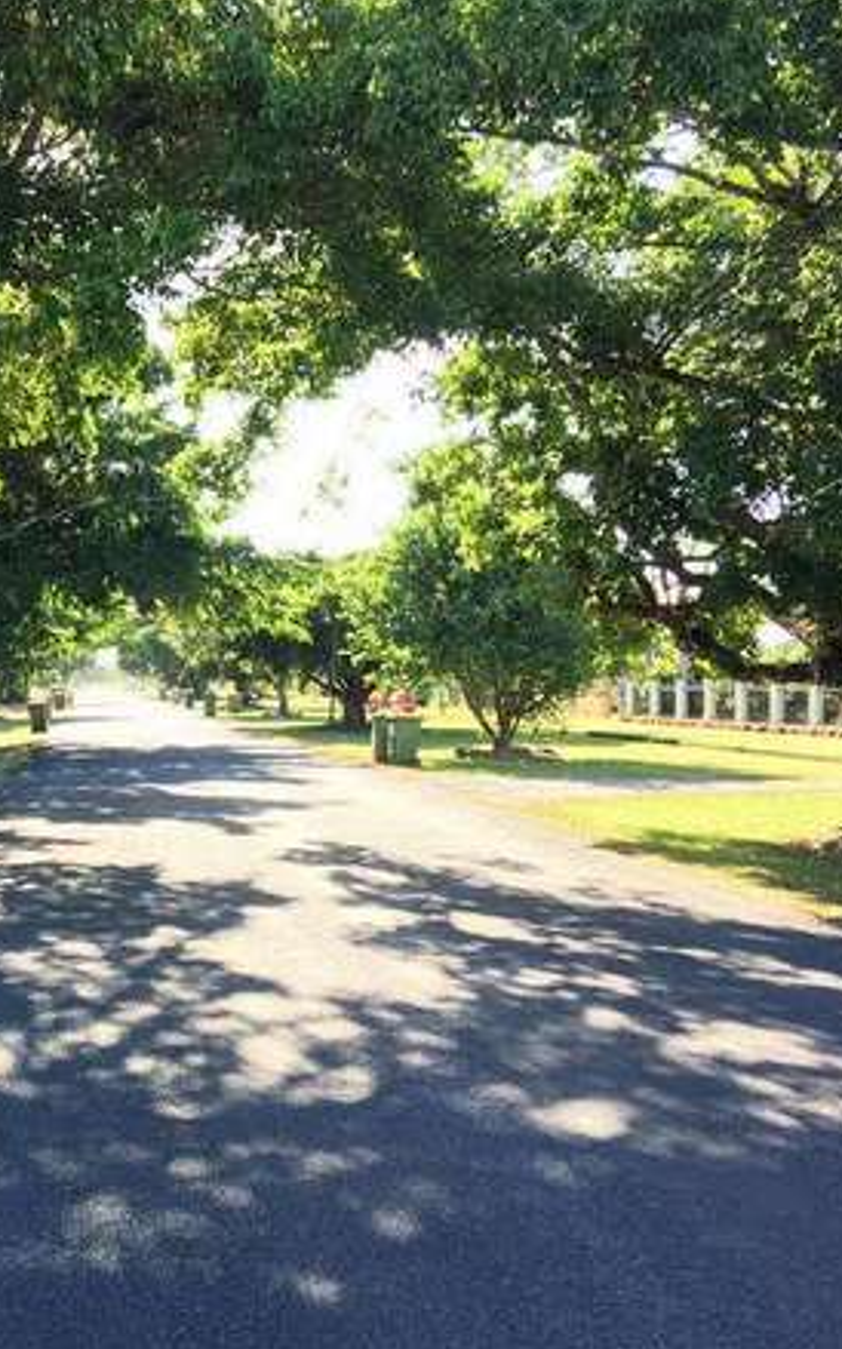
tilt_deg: +0.6
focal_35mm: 42
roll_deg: +0.4
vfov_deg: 47.2
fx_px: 1544
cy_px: 673
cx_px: 114
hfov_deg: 29.5
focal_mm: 4.15
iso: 25
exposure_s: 1/143
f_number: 2.2
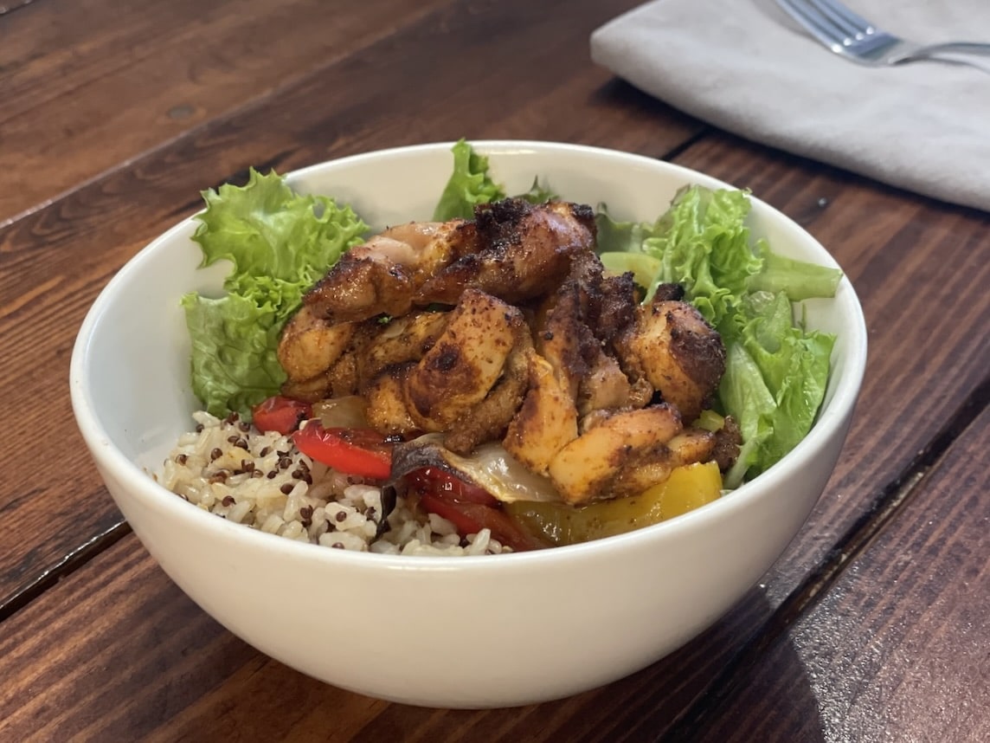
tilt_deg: -34.5
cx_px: 495
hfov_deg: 36.8
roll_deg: +5.3
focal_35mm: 52
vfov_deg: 28.0
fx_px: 1487
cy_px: 372
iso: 250
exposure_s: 1/40
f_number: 2
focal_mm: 6
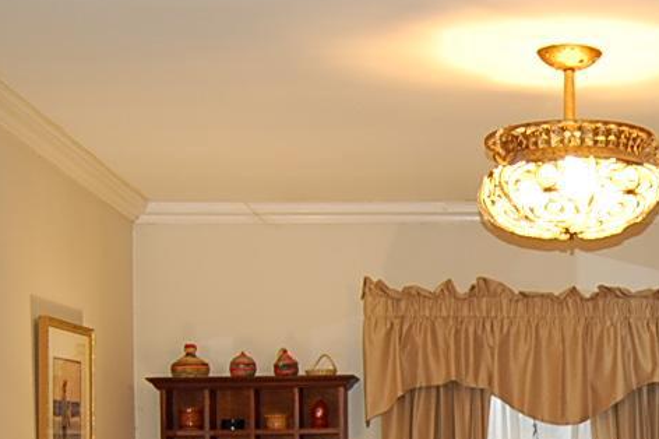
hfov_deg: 22.8
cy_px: 555
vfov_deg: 15.2
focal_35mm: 86
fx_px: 1573
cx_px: 655
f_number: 3.5
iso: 400
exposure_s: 1/60
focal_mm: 18
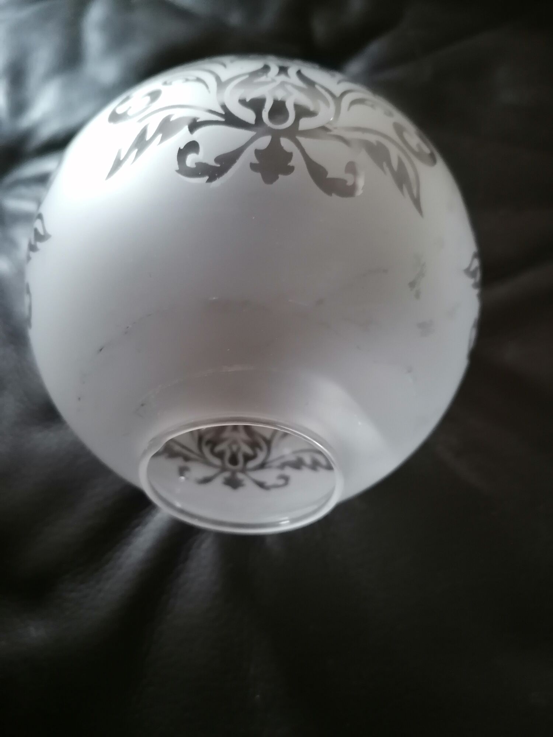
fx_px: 575
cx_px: 276
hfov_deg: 51.4
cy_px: 368
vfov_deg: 65.3
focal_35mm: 27
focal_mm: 4.75
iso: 500
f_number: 1.8
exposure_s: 1/20
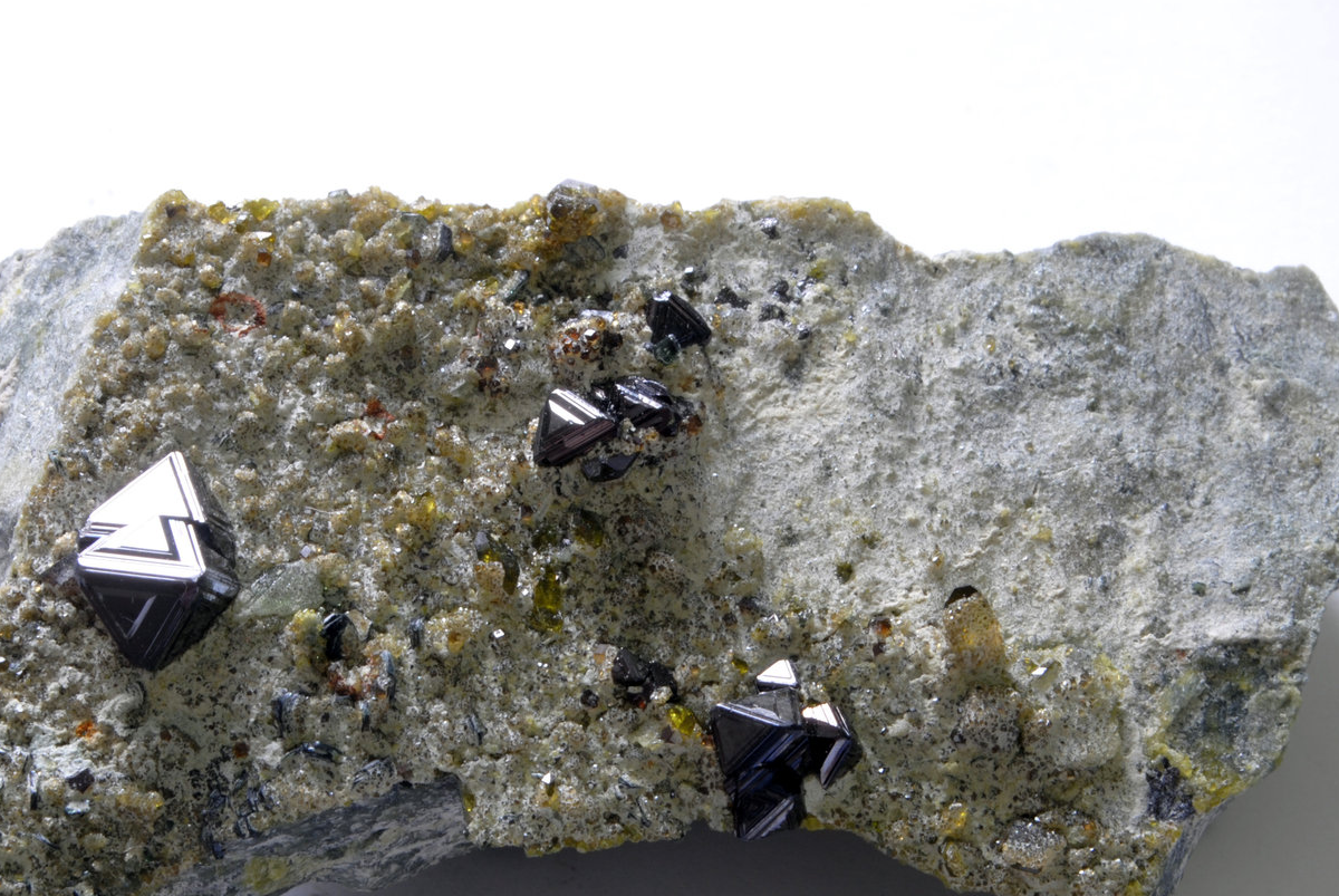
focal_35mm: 160
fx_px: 5958
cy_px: 547
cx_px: 603
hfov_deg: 12.8
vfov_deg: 8.6
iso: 100
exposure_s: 8
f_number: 20
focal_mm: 80
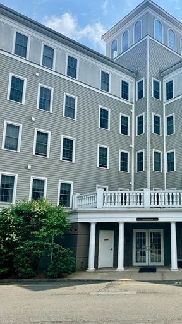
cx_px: 149
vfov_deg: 58.0
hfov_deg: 33.5
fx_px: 292
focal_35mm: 34
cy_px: 171
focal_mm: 6.76
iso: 80
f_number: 1.78
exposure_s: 1/4310
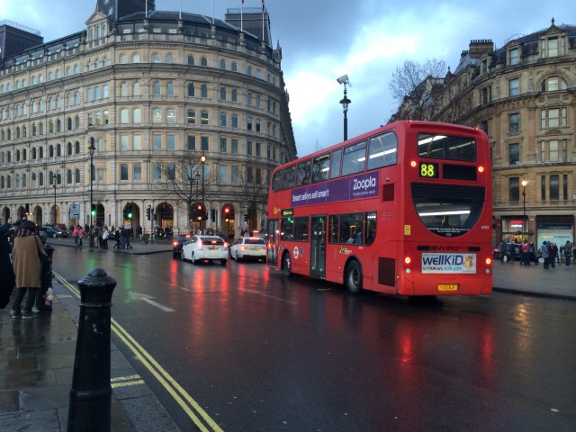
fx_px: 499
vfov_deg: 46.8
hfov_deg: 60.0
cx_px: 288
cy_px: 216
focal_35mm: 30
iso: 40
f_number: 2.2
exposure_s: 1/40
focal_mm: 4.12
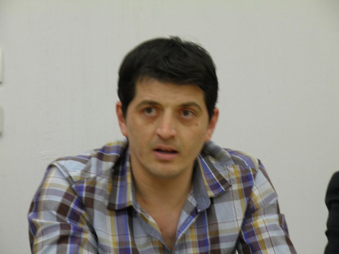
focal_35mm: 228
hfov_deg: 8.7
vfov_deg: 6.5
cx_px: 170
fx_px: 2233
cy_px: 127
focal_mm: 41.1
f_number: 4.2
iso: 125
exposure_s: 1/8
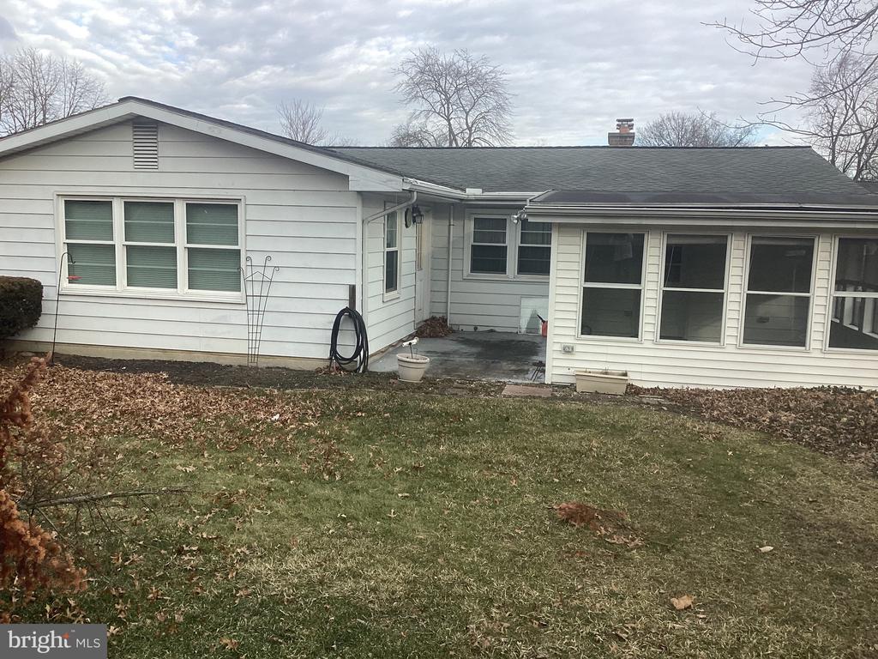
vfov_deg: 45.4
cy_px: 330
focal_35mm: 31
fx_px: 786
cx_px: 439
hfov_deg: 58.4
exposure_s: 1/305
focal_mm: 3.3
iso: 25
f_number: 2.4
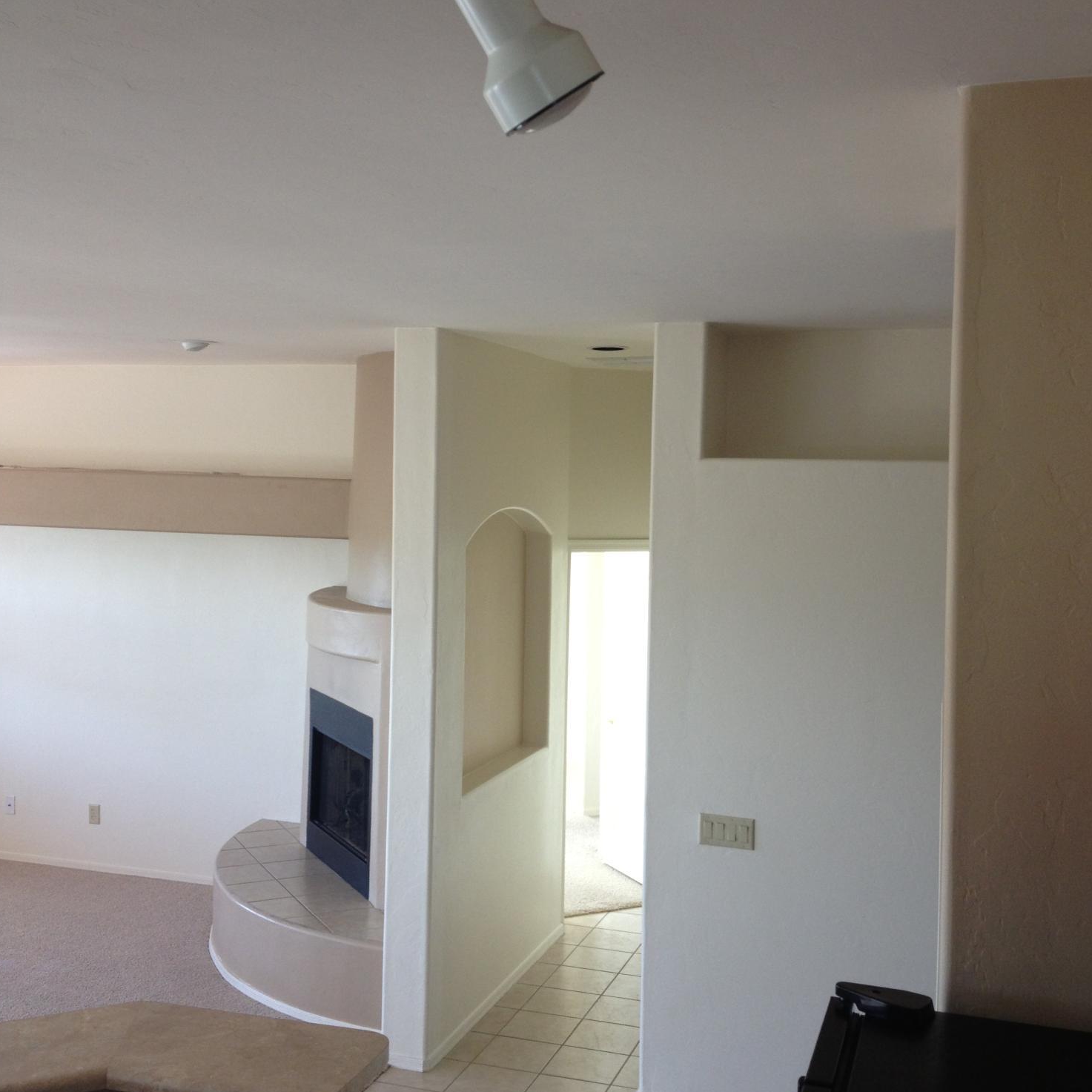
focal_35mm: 42
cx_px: 546
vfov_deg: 40.0
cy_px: 515
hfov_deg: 40.0
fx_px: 1499
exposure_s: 1/40
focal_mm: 4.28
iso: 64
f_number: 2.4
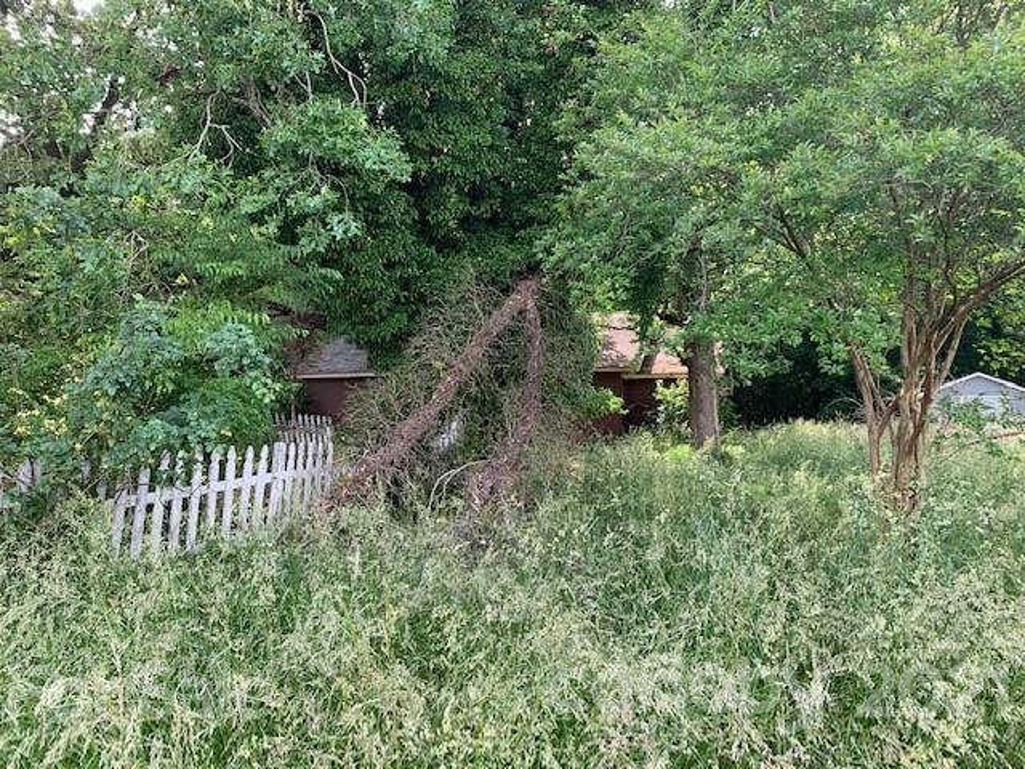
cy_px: 384
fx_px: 770
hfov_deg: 67.3
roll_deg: -1.8
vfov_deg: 53.1
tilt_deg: +3.5
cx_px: 512
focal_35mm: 26
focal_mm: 4.25
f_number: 1.8
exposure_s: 1/121
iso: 32
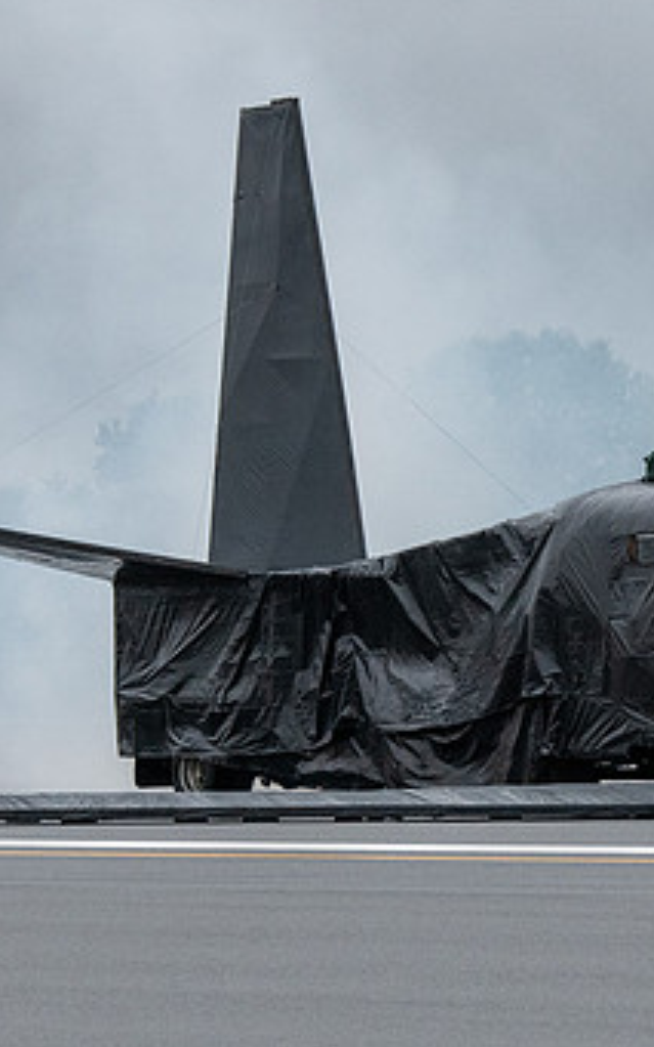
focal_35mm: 296
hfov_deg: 4.4
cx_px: 707
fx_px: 8445
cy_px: 751
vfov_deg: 7.1
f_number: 9
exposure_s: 1/1000
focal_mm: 110
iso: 1600
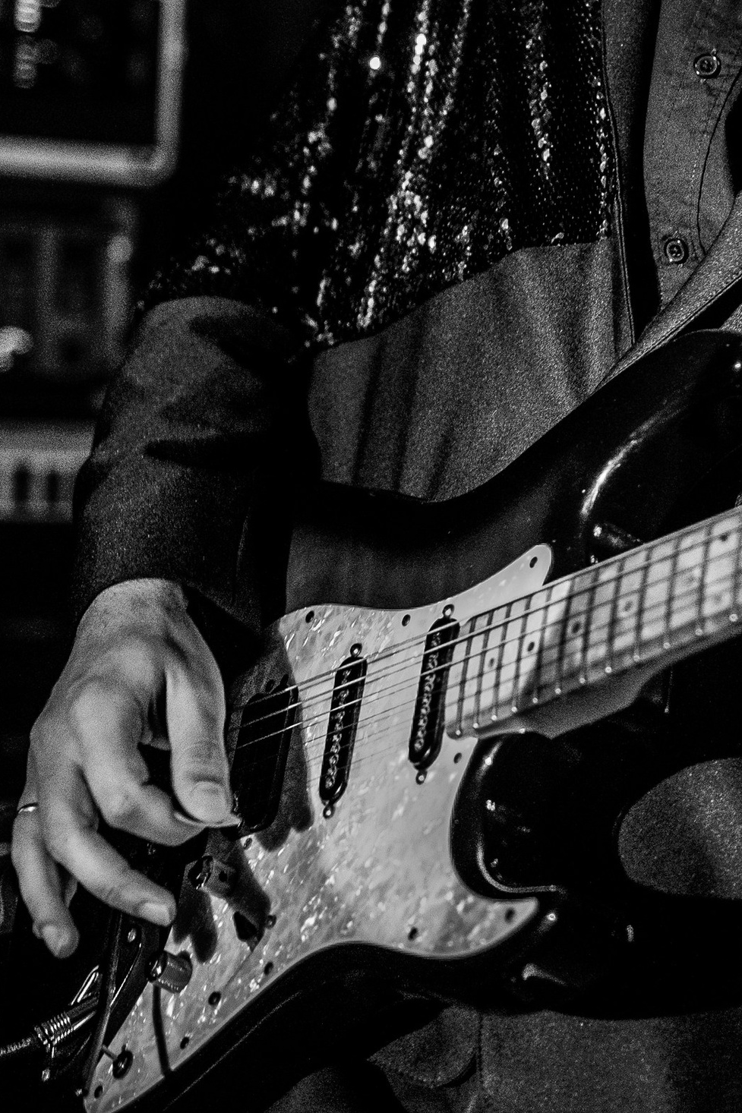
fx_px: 4051
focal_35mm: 131
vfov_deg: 15.6
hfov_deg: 10.4
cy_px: 238
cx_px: 726
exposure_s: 1/250
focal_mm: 50
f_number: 2
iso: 4000
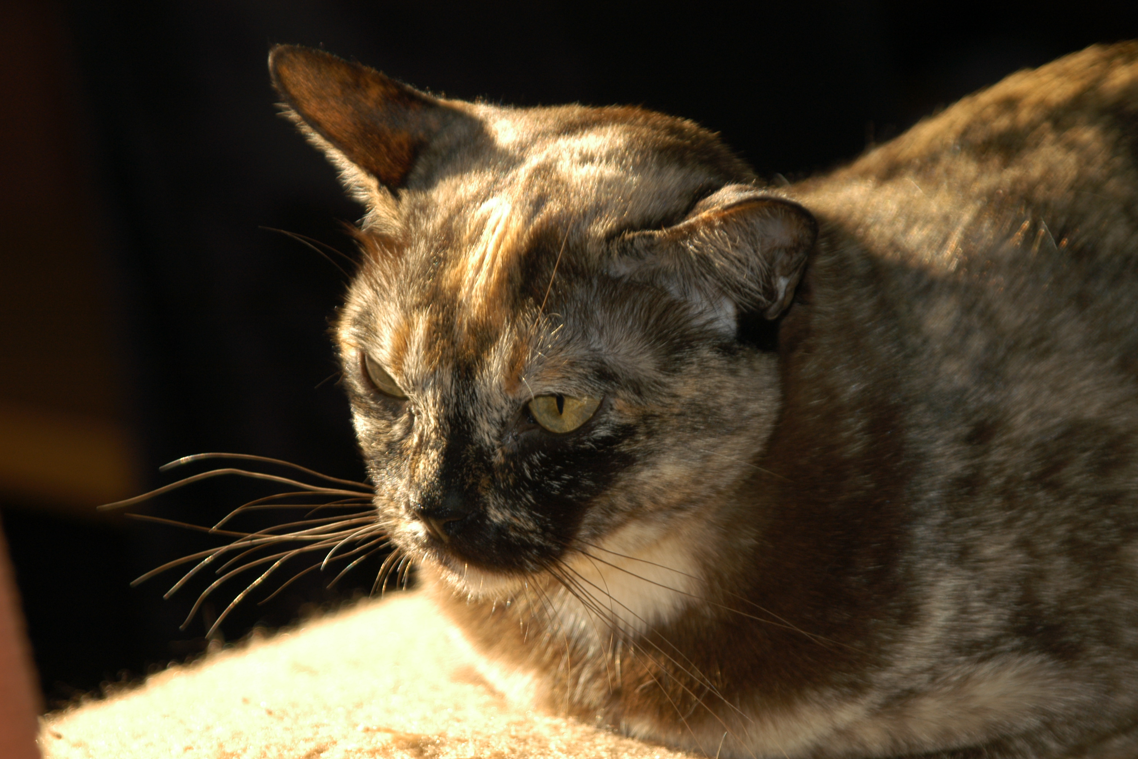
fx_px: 6432
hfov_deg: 10.1
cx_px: 568
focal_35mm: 204
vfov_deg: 6.7
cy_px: 379
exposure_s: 1/160
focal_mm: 135
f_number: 6
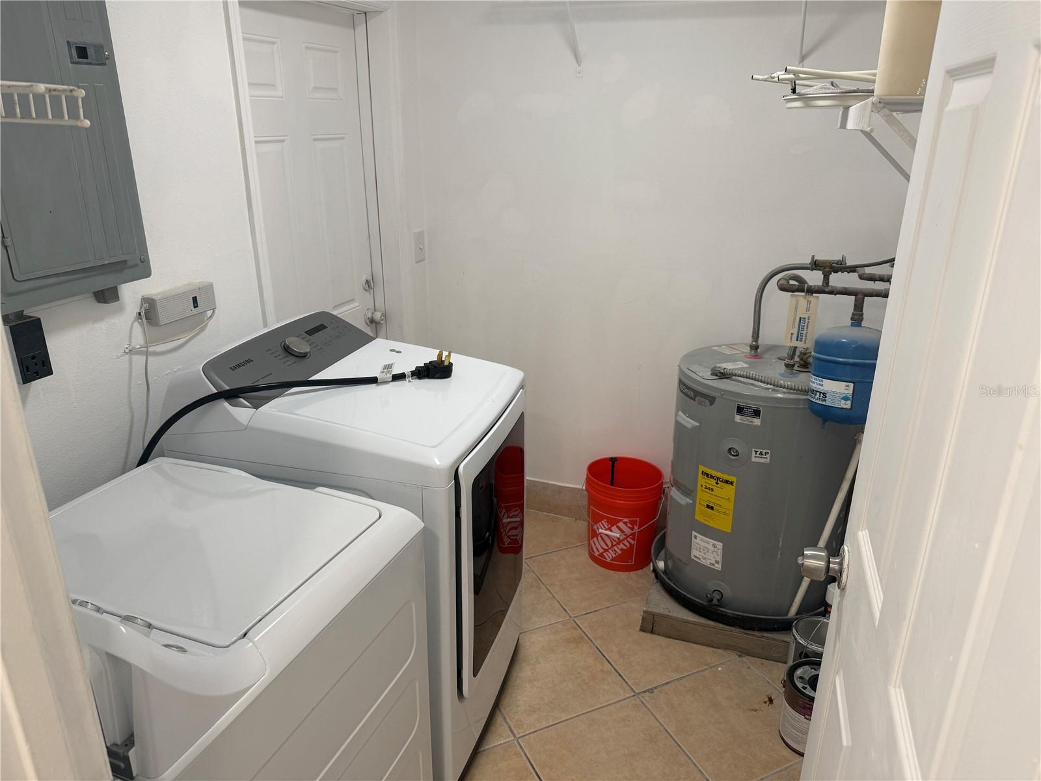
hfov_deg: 71.6
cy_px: 390
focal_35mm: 24
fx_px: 722
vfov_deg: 56.8
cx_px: 520
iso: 125
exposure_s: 1/120
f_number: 1.78
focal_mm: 6.76
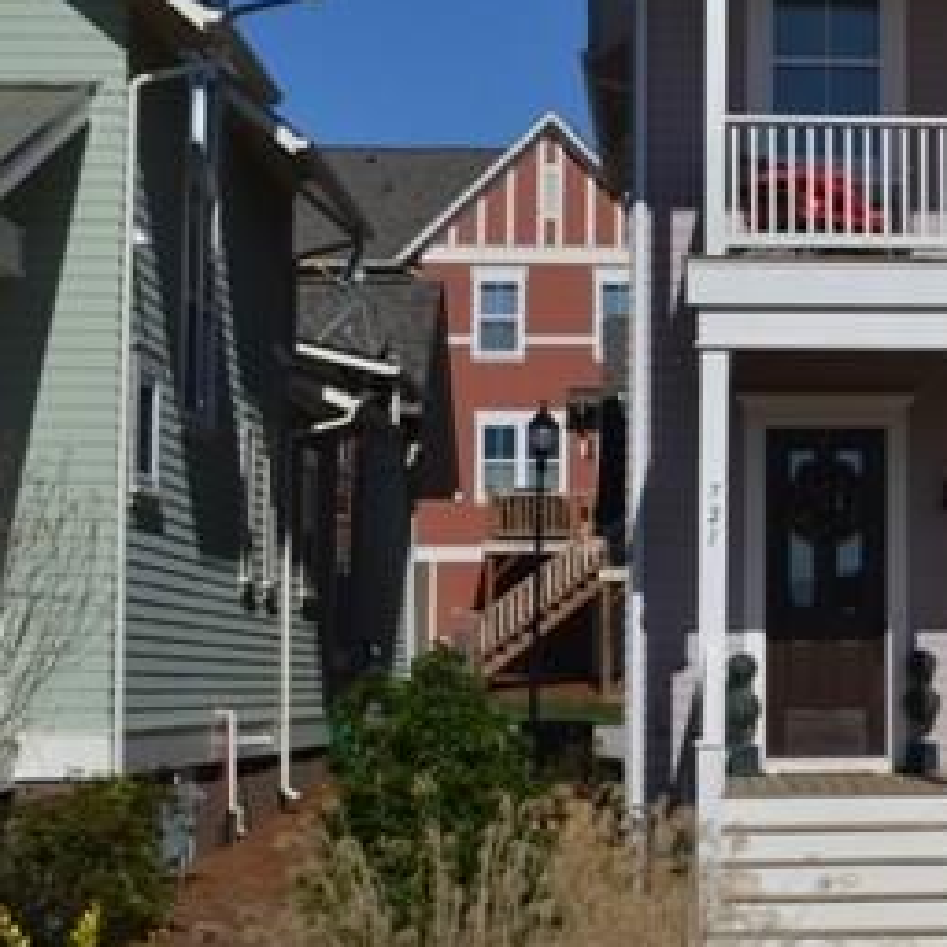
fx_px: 3157
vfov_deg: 17.0
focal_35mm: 102
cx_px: 1121
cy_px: 331
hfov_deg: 16.4
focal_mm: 32
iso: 100
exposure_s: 1/400
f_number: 10
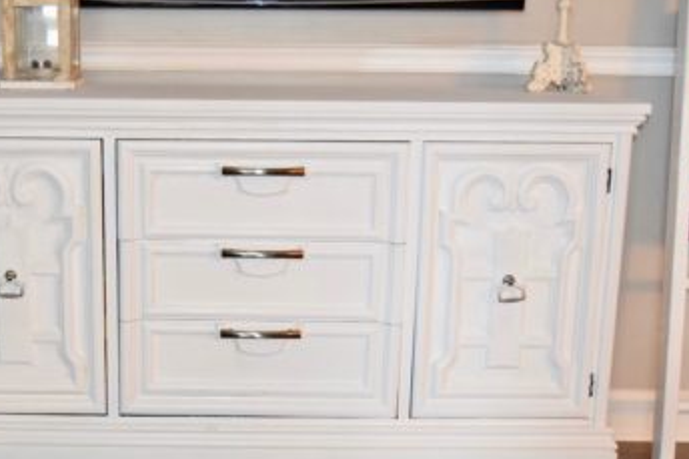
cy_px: 316
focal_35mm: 61
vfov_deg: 22.1
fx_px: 1167
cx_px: 218
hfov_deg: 32.6
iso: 6400
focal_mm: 28
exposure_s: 1/50
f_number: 4.5
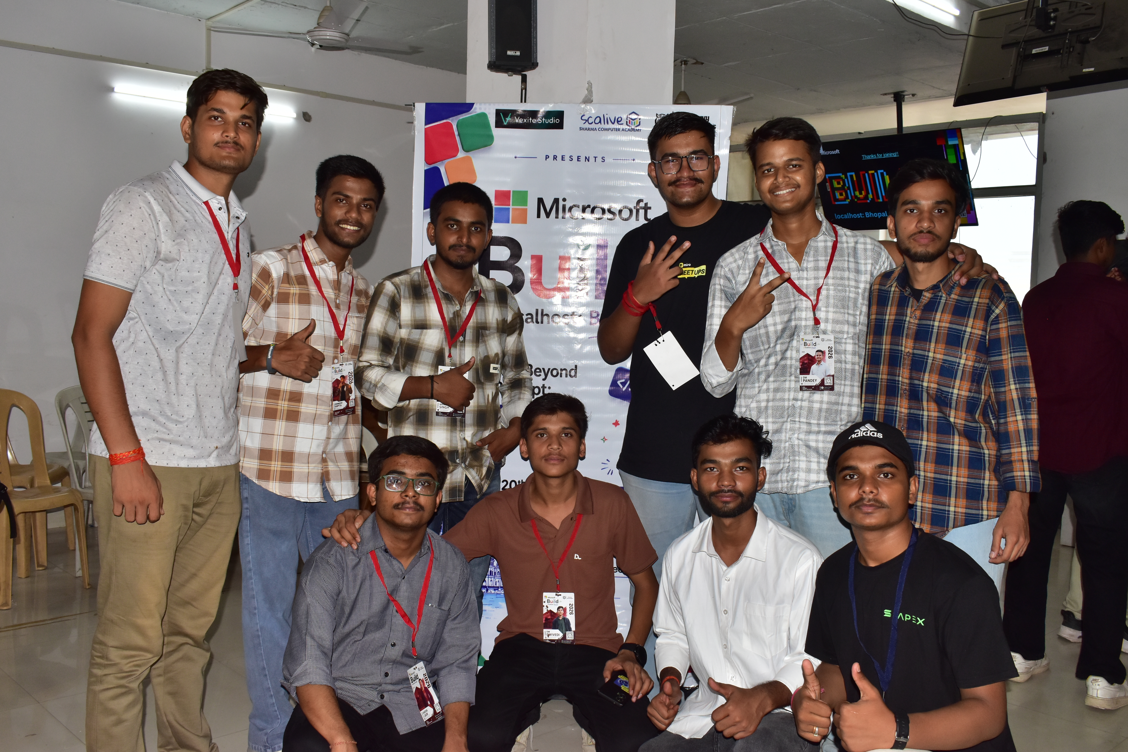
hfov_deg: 57.2
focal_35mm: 33
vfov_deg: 40.0
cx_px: 564
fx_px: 1034
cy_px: 376
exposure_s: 1/100
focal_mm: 22
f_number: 8
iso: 500
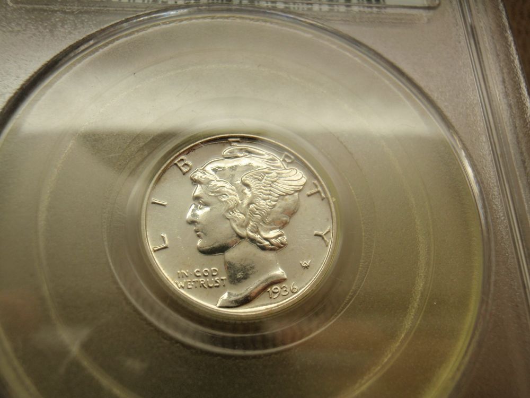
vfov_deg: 36.0
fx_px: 612
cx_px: 265
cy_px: 199
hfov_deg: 46.8
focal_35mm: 40
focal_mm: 7.25
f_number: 3.9
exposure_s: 1/80
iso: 64
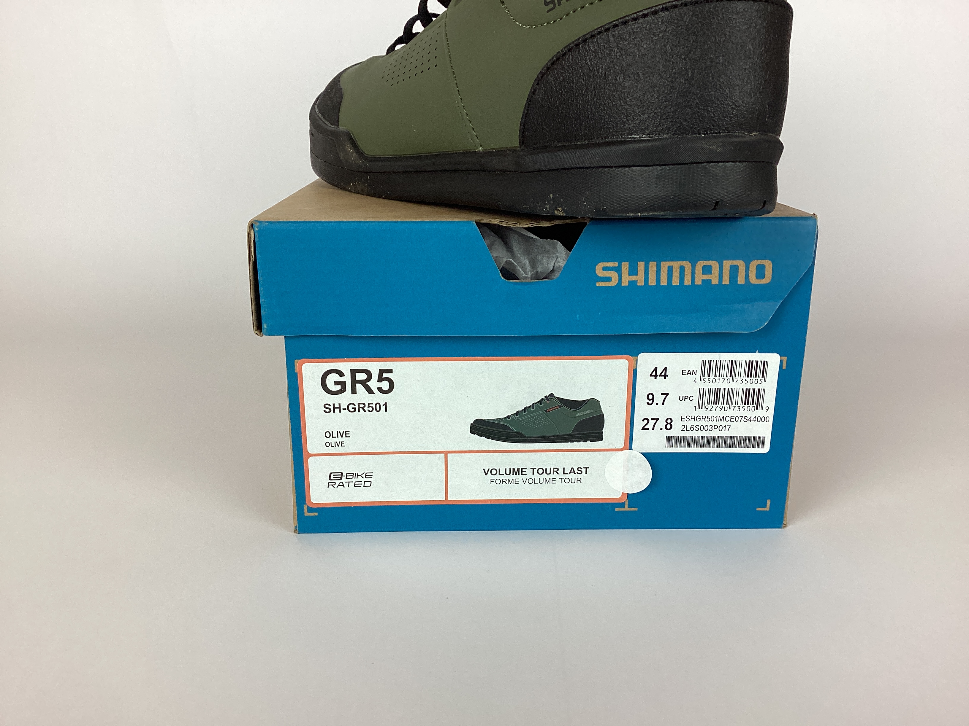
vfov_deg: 45.4
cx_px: 484
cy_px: 363
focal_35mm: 31
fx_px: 868
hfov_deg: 58.4
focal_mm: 3.3
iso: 50
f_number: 2.4
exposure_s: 1/100
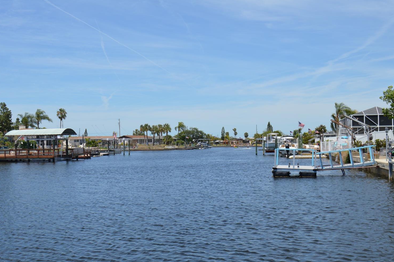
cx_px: 205
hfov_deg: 46.4
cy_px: 136
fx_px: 459
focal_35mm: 42
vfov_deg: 31.8
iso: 100
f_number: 9
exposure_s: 1/320
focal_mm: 26
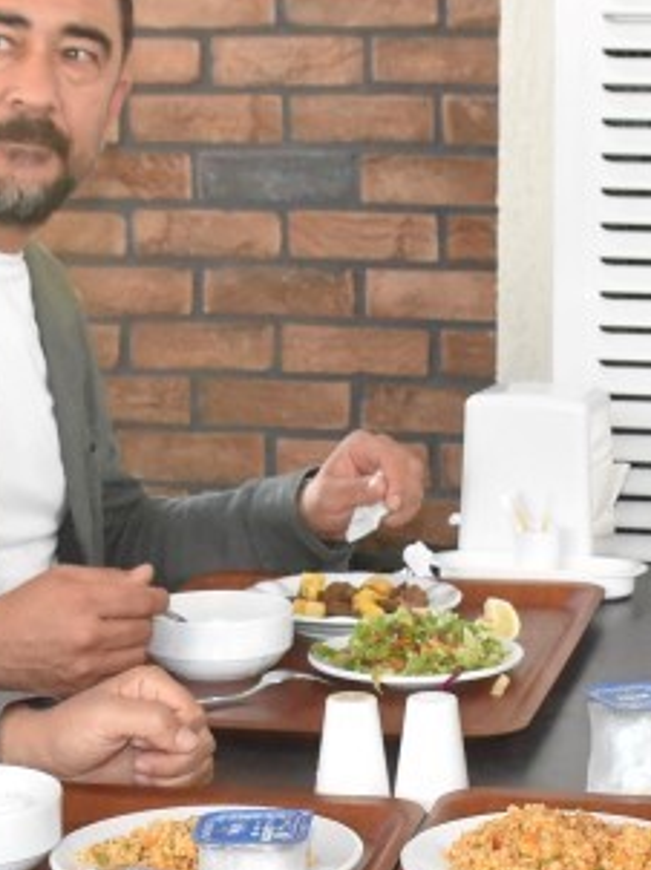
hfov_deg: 14.9
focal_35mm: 99
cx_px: 419
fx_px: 2486
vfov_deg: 19.6
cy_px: 729
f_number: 6.3
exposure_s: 1/160
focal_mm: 18
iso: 2500
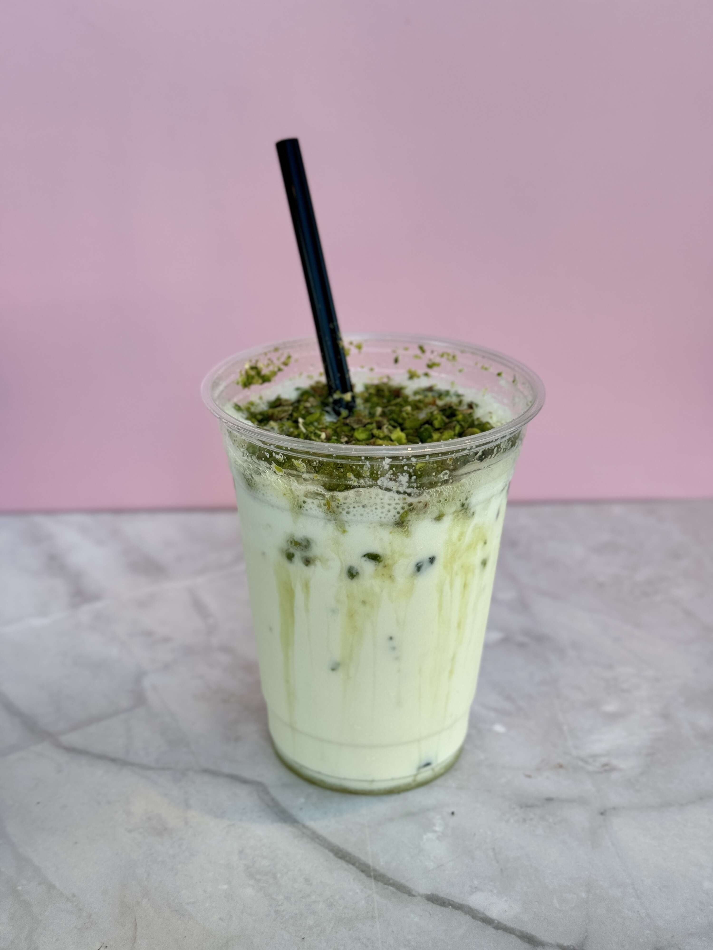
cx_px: 356
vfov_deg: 39.7
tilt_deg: -26.3
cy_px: 475
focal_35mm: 48
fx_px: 1318
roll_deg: +1.2
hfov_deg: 30.3
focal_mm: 6.76
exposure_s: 1/402
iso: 64
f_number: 1.78
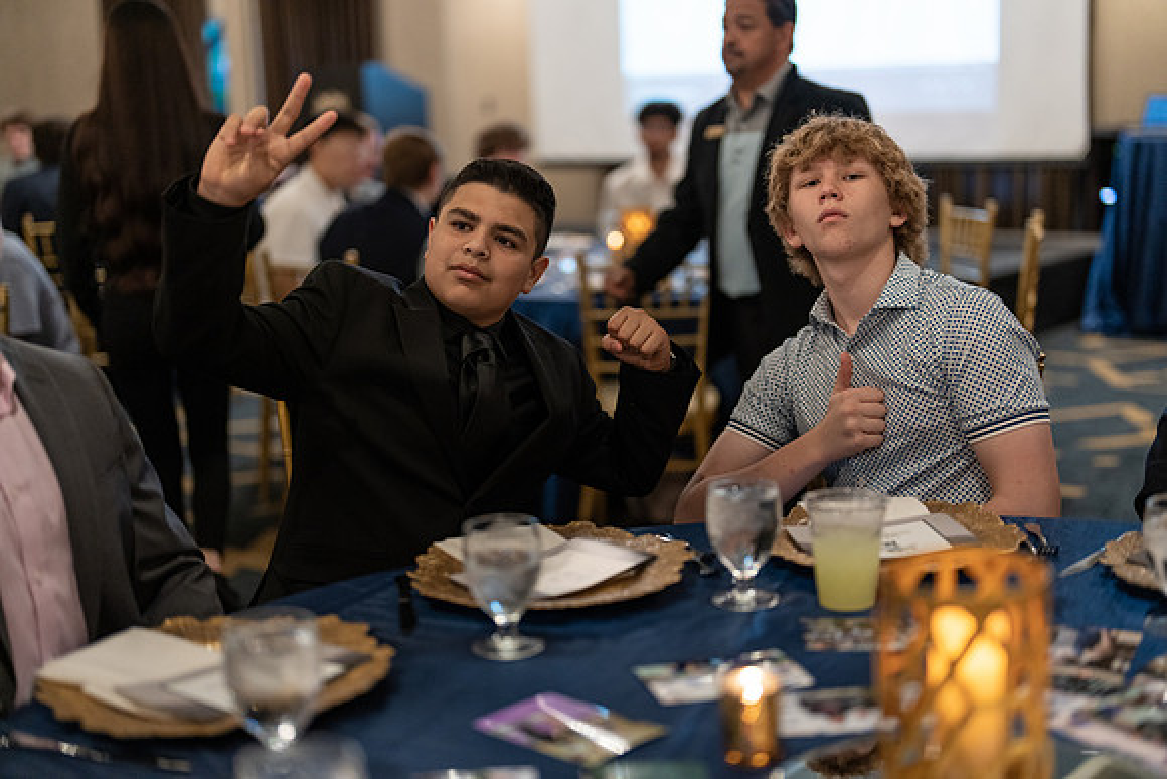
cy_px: 390
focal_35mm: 50
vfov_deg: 27.0
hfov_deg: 39.6
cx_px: 584
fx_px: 1621
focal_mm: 50
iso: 1250
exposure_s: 1/320
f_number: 1.2
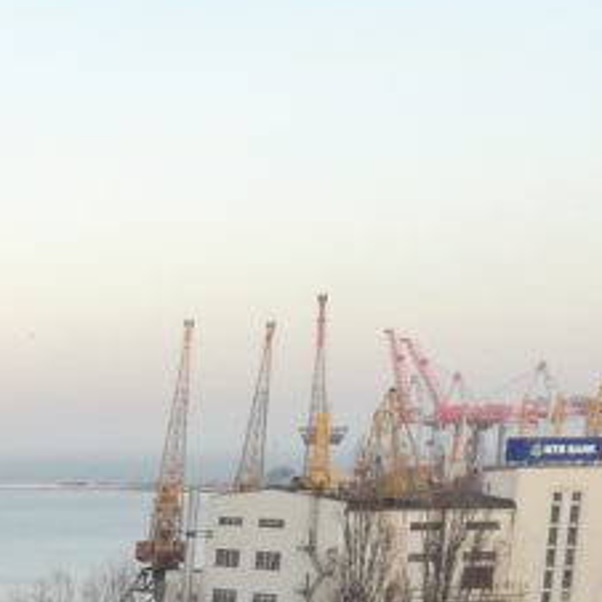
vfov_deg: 15.5
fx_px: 2046
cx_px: -690
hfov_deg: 13.6
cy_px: 882
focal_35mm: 104
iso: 64
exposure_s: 1/100
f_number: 2.2
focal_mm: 3.81
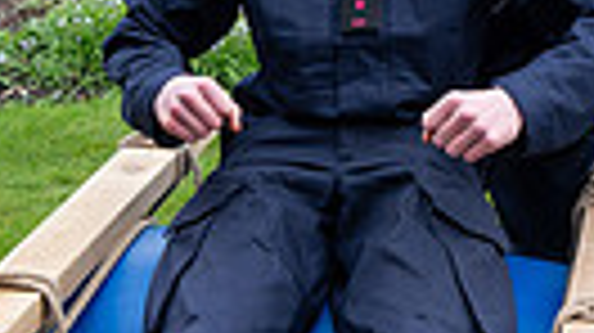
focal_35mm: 115
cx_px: 340
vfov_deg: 10.1
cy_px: -220
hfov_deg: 18.6
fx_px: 1810
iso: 500
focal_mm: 24
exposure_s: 1/250
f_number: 7.1
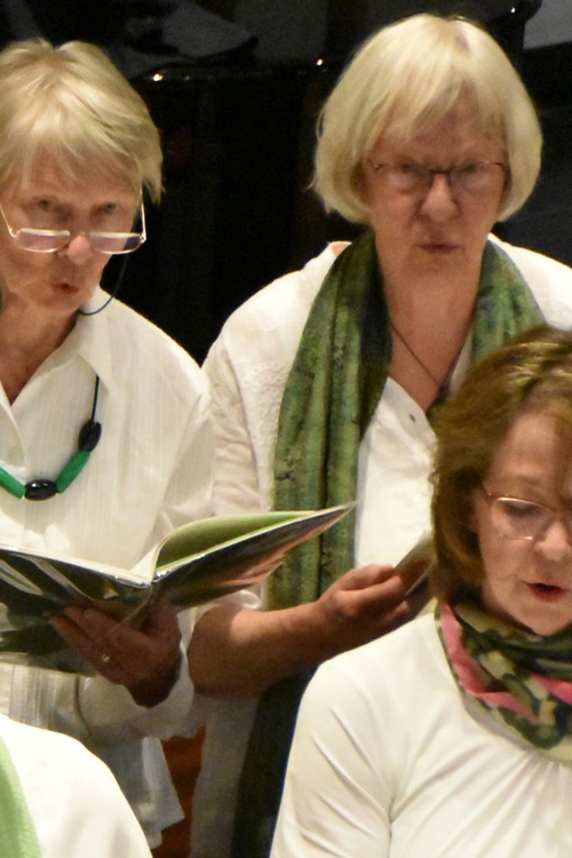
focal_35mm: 492
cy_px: 512
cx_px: -380
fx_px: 11725
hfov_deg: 2.8
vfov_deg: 4.2
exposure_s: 1/160
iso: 12800
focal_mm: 120
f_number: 5.3
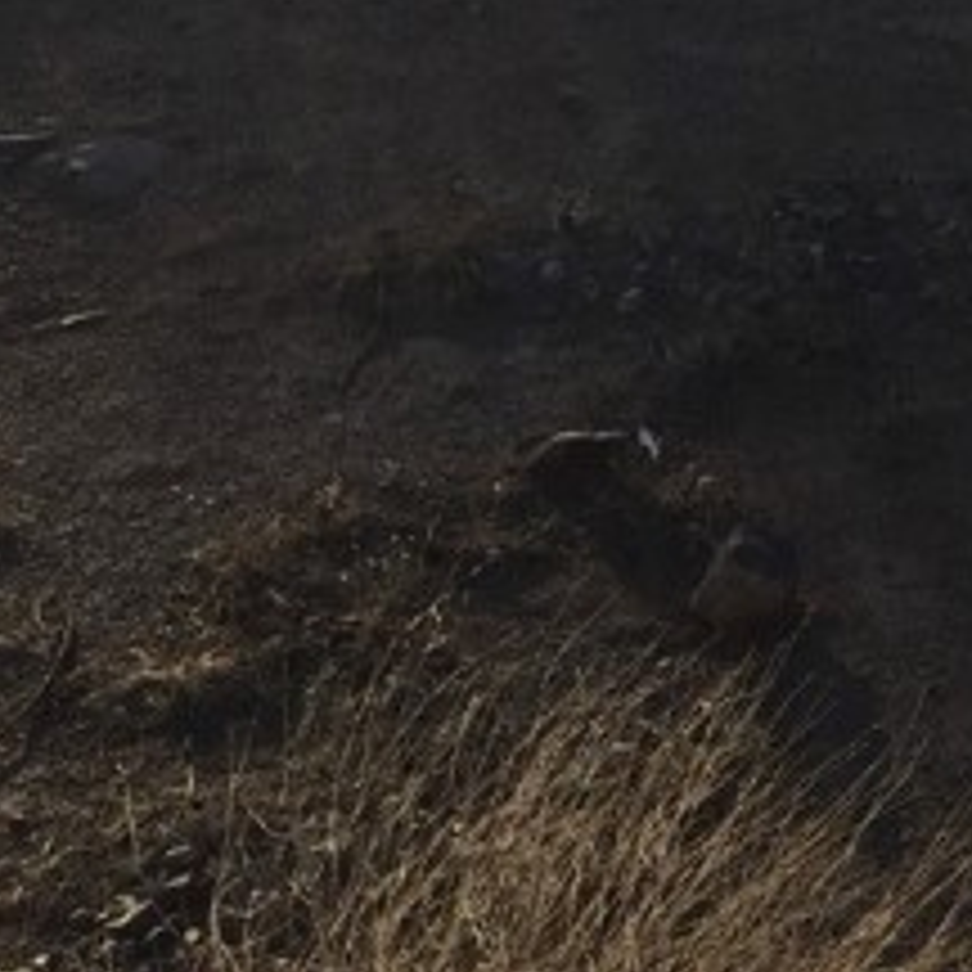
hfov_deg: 18.1
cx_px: 1170
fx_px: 2891
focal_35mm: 91
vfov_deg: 16.8
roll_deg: +0.1
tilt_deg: -7.1
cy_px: -608
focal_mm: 4.15
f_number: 2.2
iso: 32
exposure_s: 1/3049
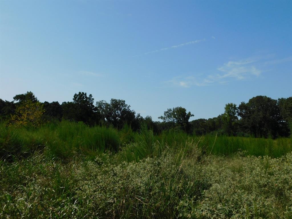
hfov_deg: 51.4
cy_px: 110
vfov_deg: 39.7
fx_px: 304
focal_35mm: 36
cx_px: 146
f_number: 7
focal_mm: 6.3
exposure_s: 1/640
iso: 125
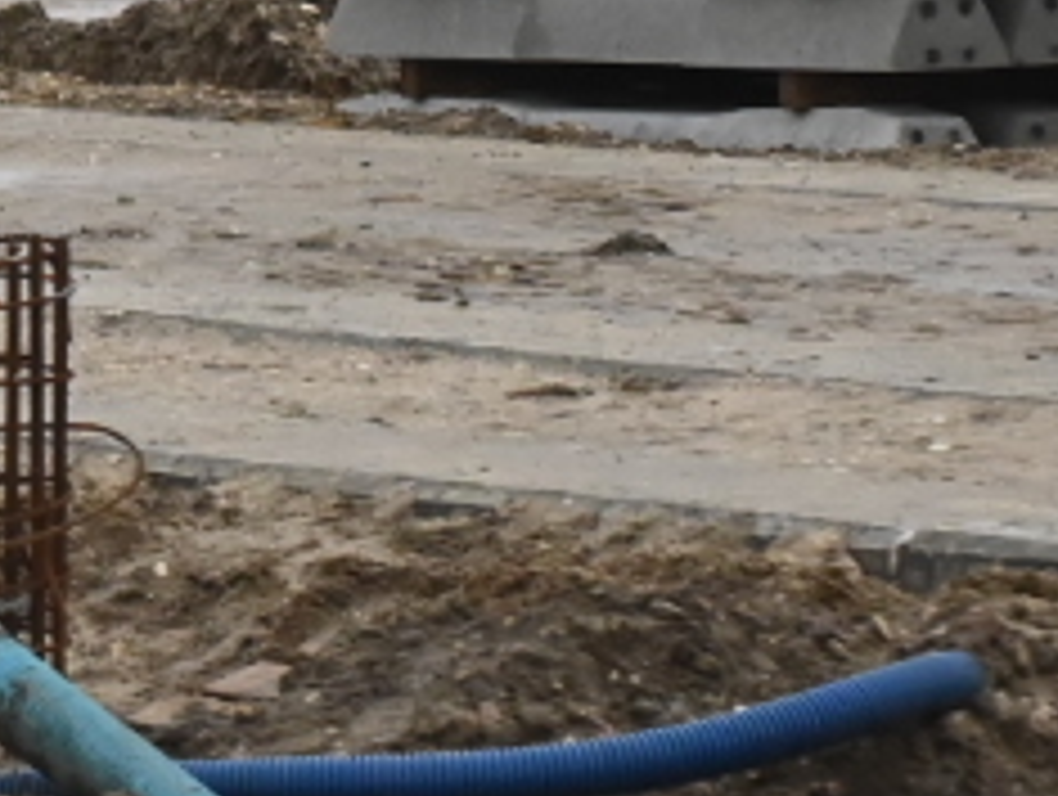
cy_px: -1129
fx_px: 20662
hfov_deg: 2.9
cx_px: -1040
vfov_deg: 2.2
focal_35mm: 675
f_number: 7.1
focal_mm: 102
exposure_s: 1/800
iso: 3200
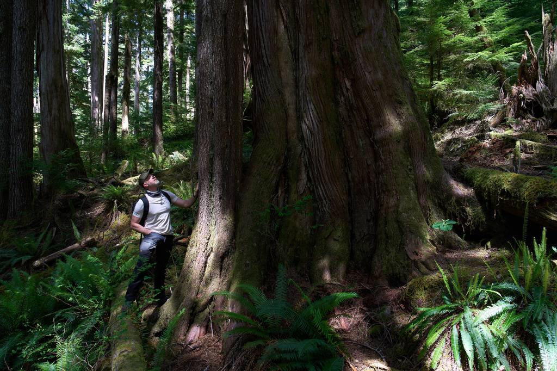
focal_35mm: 24
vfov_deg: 53.1
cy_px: 186
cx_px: 278
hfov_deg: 73.8
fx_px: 371
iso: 250
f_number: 5
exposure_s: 1/100
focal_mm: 24
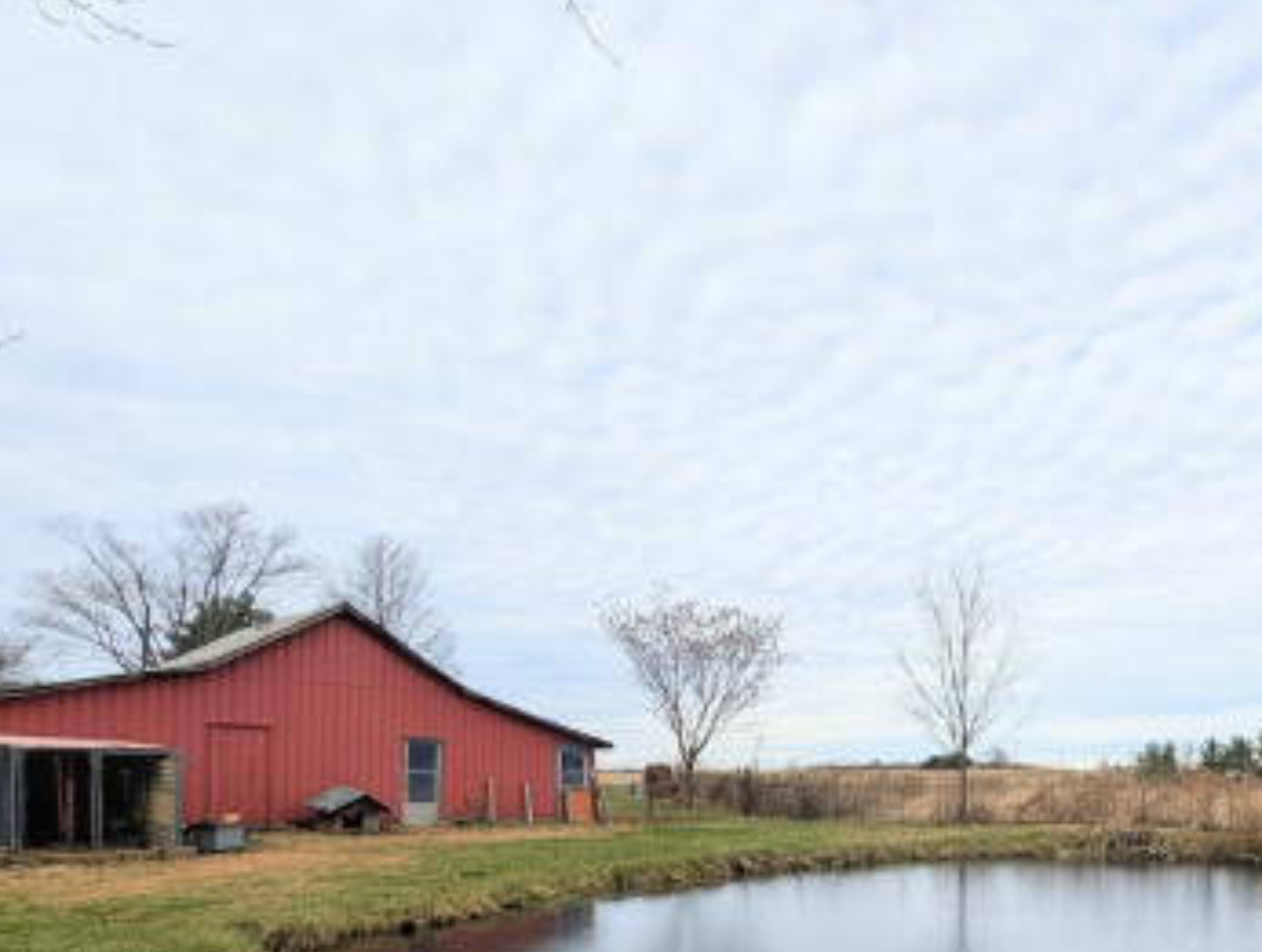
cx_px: 978
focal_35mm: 23
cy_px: 781
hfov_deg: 68.0
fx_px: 840
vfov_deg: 54.4
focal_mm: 2.02
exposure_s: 1/1672
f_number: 1.7
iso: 70
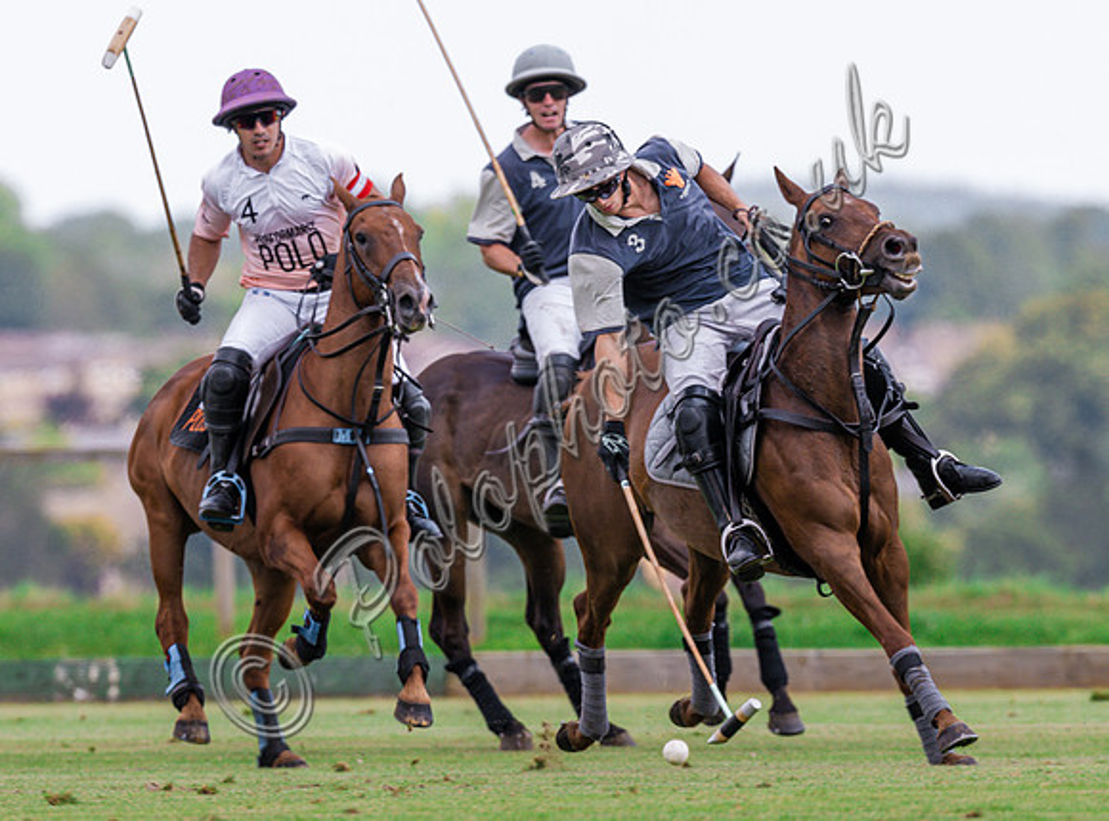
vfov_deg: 1.6
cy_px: 480
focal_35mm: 894
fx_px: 28510
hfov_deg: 2.2
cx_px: 539
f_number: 6.3
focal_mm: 500
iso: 400
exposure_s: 1/640
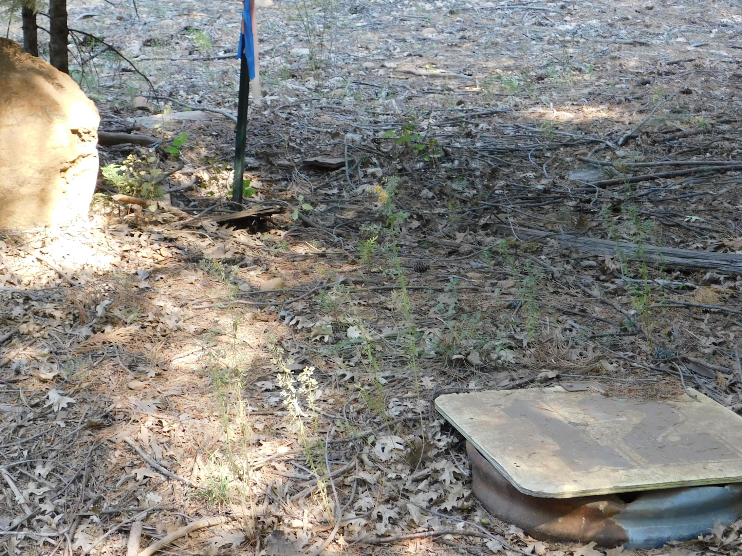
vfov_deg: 21.0
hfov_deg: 27.7
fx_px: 1500
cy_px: 247
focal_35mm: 70
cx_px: 309
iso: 125
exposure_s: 1/30
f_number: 3.8
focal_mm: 9
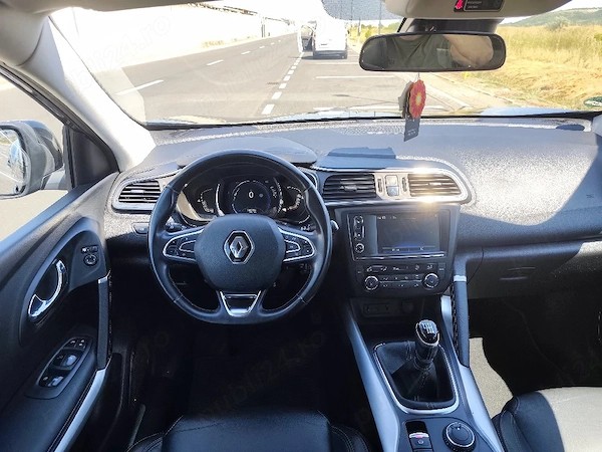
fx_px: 400
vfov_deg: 58.9
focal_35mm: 23
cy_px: 226
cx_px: 301
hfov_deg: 73.9
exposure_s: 1/185
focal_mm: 6.19
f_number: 1.65
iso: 50
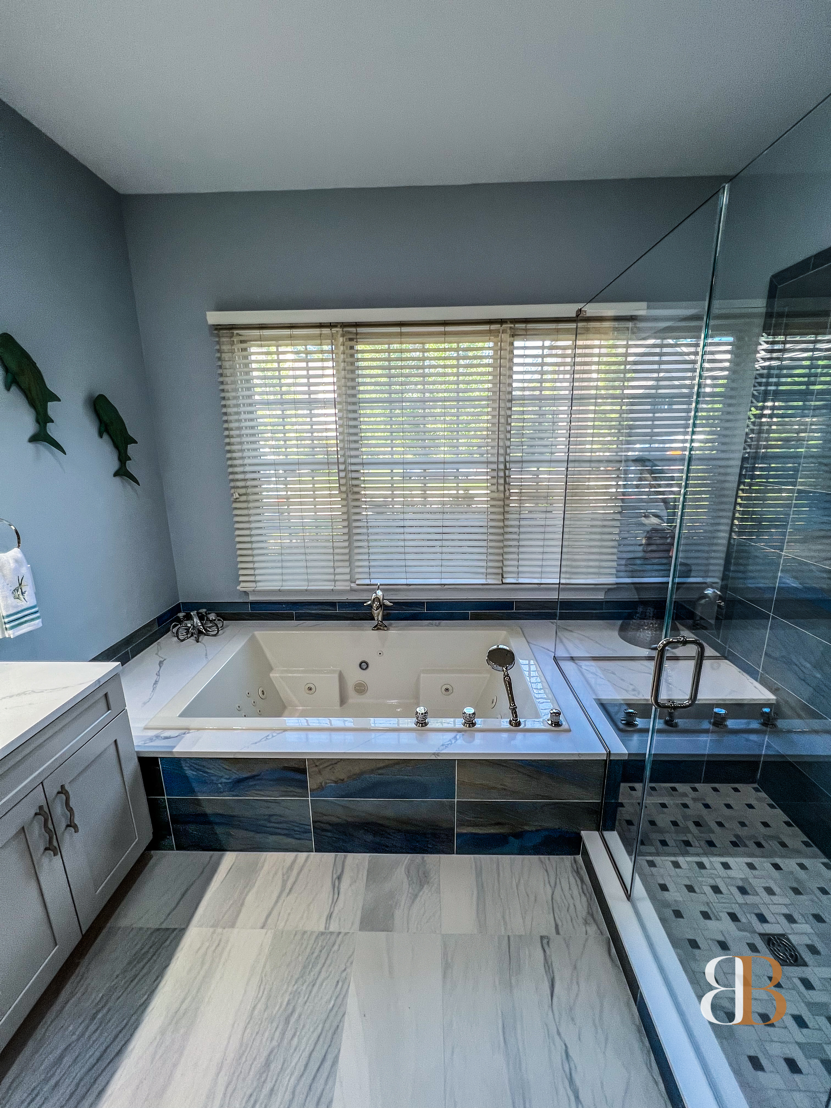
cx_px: 416
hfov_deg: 89.9
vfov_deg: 106.2
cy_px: 554
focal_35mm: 13
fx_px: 416
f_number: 1.8
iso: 64
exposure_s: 1/120
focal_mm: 1.57
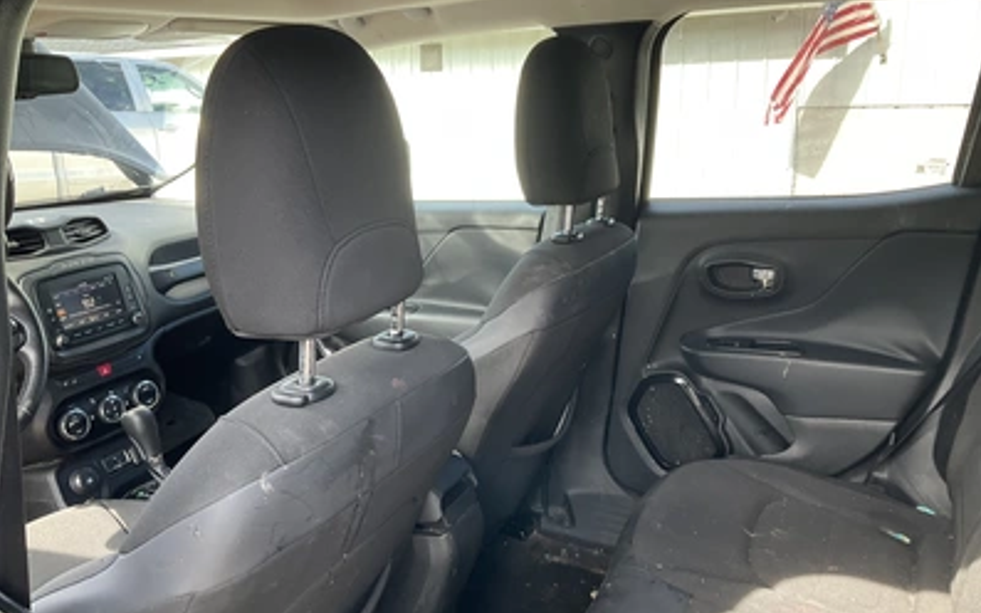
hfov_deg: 61.2
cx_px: 492
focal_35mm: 31
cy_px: 331
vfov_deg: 40.6
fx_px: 829
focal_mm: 3
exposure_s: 1/122
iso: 40
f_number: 1.8
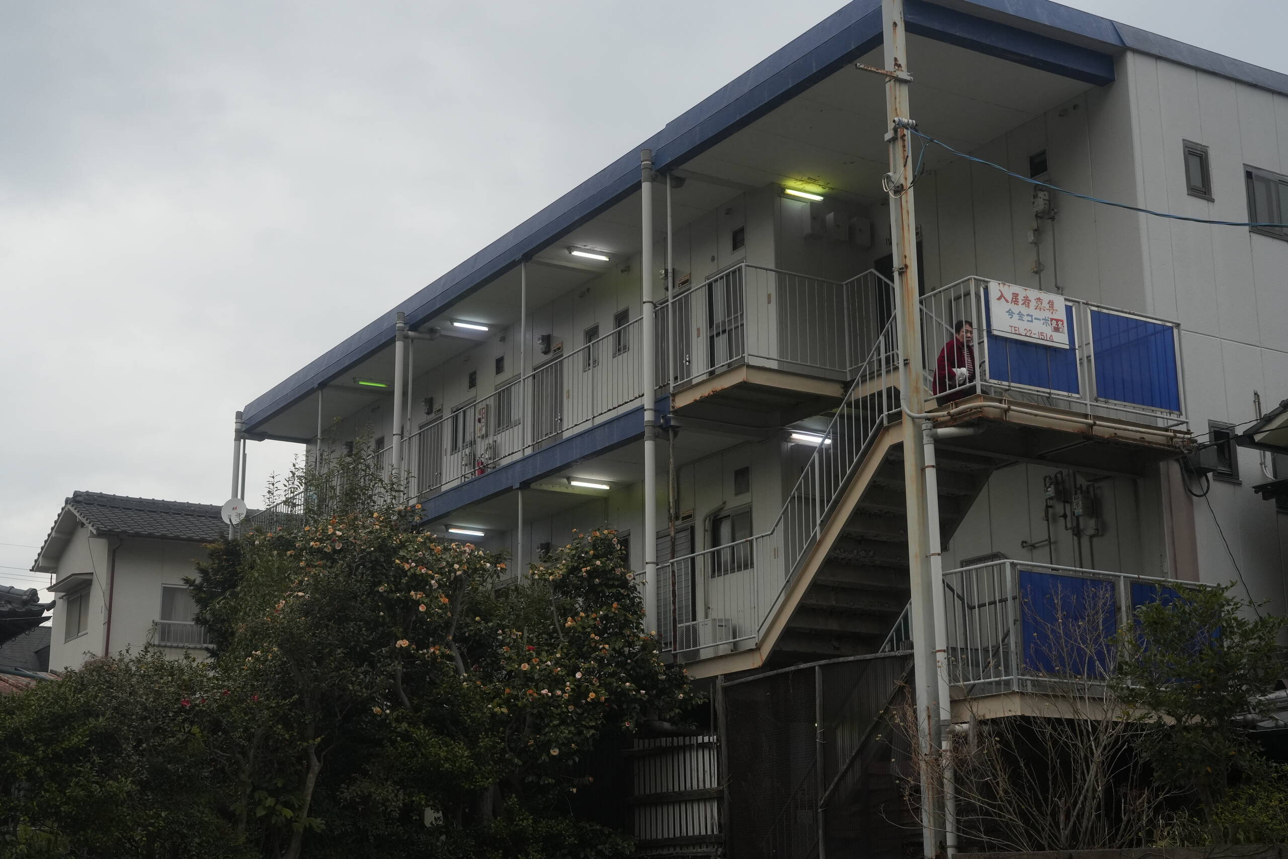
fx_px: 1789
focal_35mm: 50
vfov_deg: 27.0
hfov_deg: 39.6
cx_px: 644
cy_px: 430
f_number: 5.6
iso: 2000
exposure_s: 1/500
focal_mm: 50
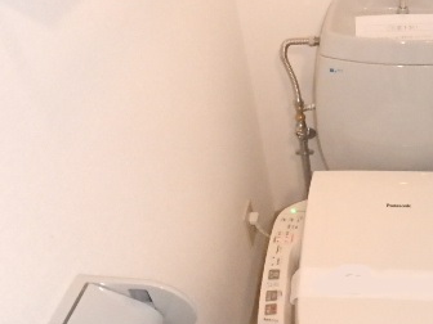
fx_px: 500
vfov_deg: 35.9
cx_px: 392
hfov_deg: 42.8
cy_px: 172
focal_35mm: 40
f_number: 6
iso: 1600
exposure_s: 1/30
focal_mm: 3.7
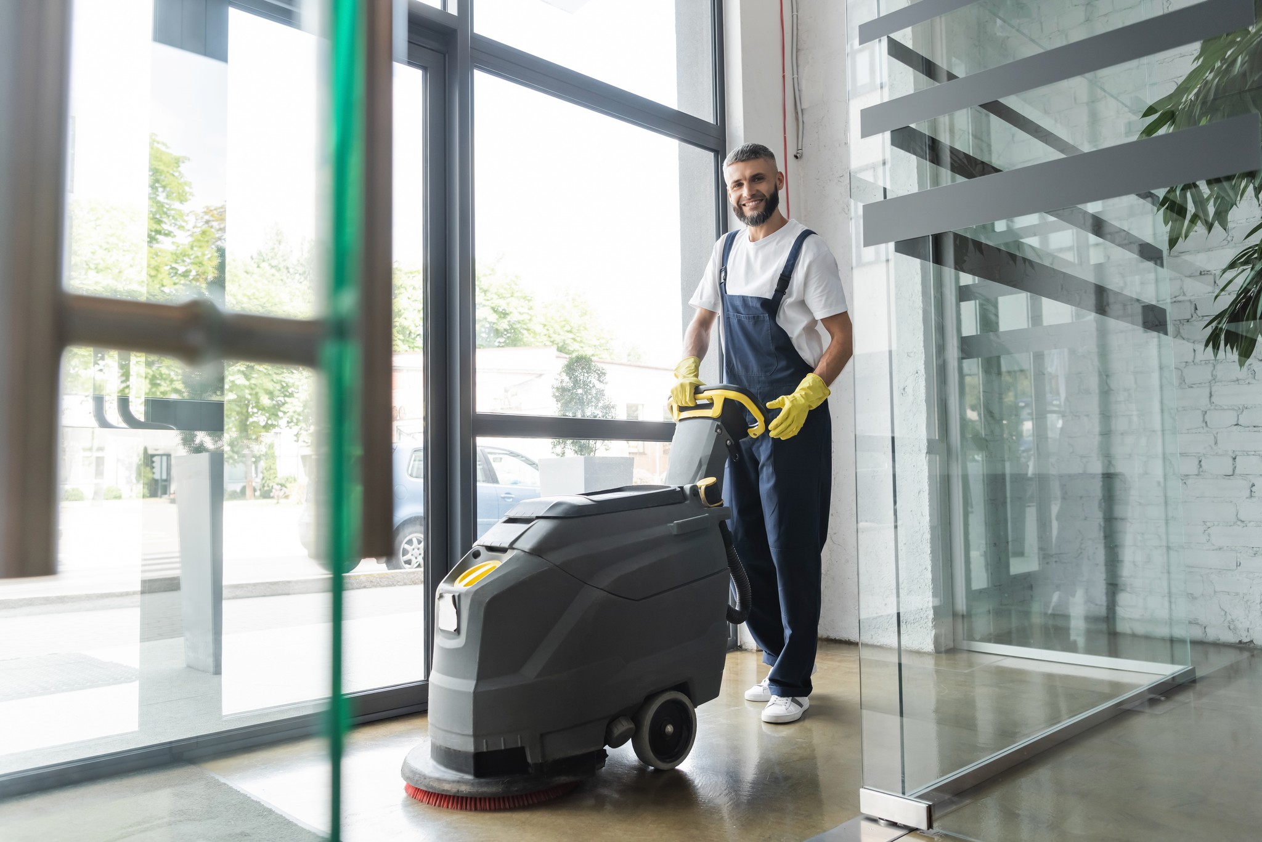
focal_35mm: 29
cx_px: 631
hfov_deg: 63.6
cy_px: 421
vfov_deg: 45.0
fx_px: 1017
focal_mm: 29
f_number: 4
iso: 200
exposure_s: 1/125
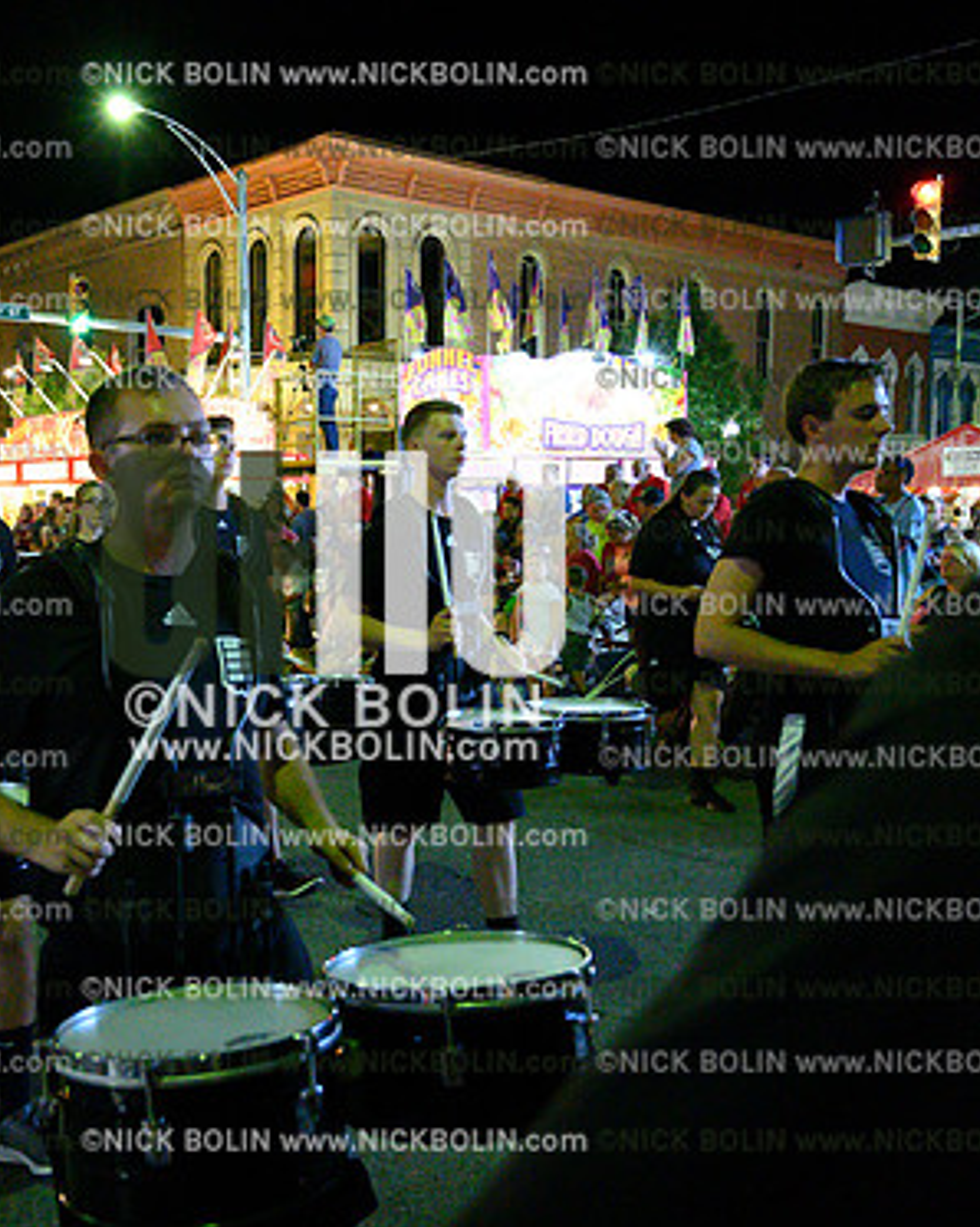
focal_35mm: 35
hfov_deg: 41.7
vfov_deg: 51.6
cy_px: 605
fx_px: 1270
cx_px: 332
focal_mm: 24
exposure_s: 1/400
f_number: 4
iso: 32000
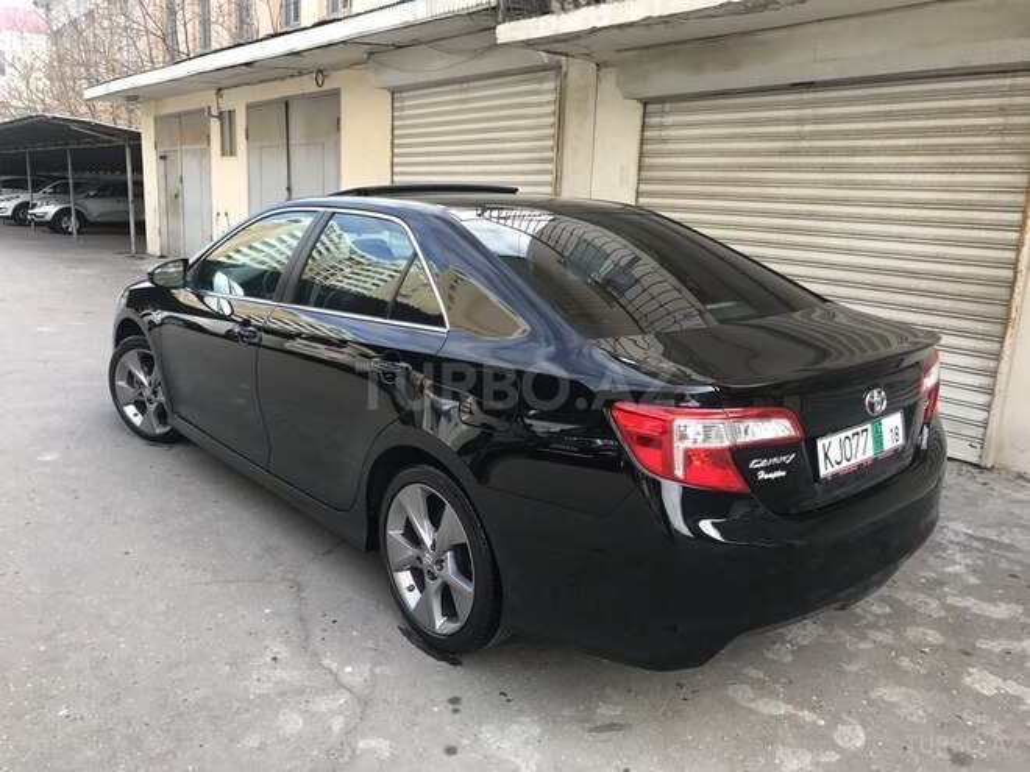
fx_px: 833
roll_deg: -2.5
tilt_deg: -13.5
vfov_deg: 49.7
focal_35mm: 28
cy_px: 386
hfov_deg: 63.4
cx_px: 515
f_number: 1.8
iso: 20
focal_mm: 3.99
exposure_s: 1/163
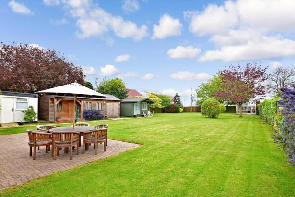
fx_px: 131
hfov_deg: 96.7
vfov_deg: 73.7
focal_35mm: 16
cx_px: 142
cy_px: 104
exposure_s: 1/200
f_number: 9
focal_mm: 10
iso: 400
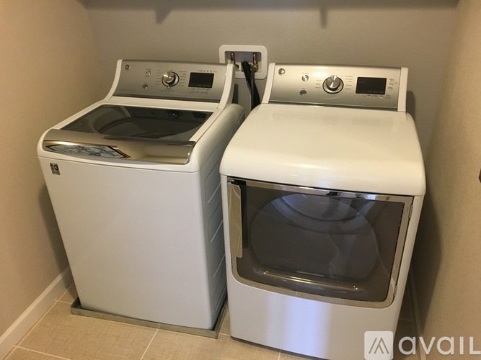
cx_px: 240
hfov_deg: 61.7
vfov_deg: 48.2
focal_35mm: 29
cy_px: 180
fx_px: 403
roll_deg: +2.8
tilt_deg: -28.5
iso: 200
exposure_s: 1/33
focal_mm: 4.15
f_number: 2.2
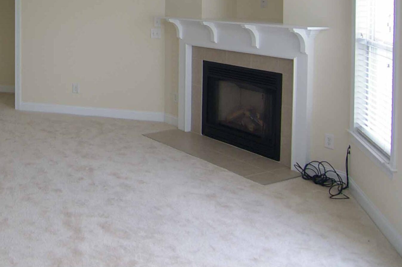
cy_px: 3
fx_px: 446
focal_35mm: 40
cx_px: 28
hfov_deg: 43.5
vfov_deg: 31.0
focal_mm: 12
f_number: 4.5
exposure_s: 1/90
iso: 400
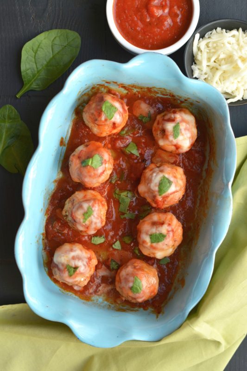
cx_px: 124
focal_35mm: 75
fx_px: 772
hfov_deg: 18.2
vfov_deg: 27.0
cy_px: 186
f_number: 4
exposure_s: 1/80
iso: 400
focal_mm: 50
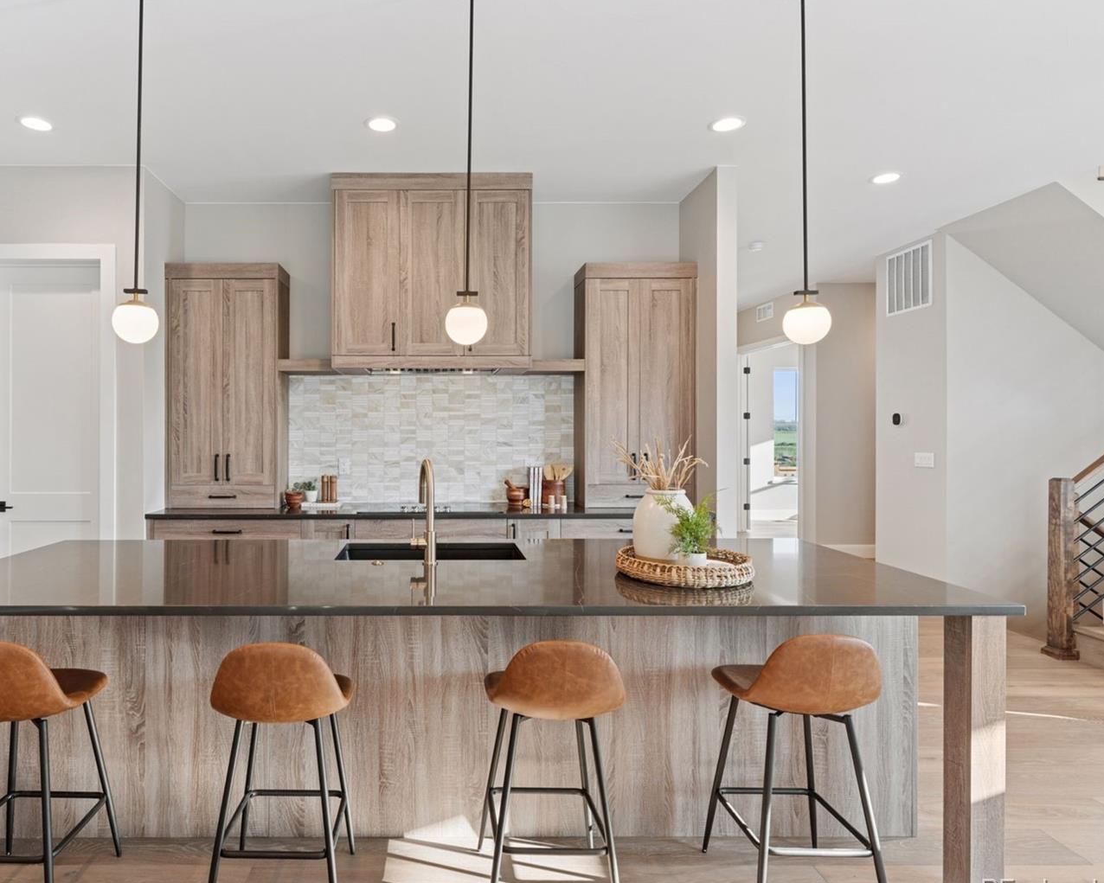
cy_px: 445
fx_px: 654
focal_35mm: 20
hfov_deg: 79.2
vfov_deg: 68.1
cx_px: 429
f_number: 9
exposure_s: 1/15
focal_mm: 17
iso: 400
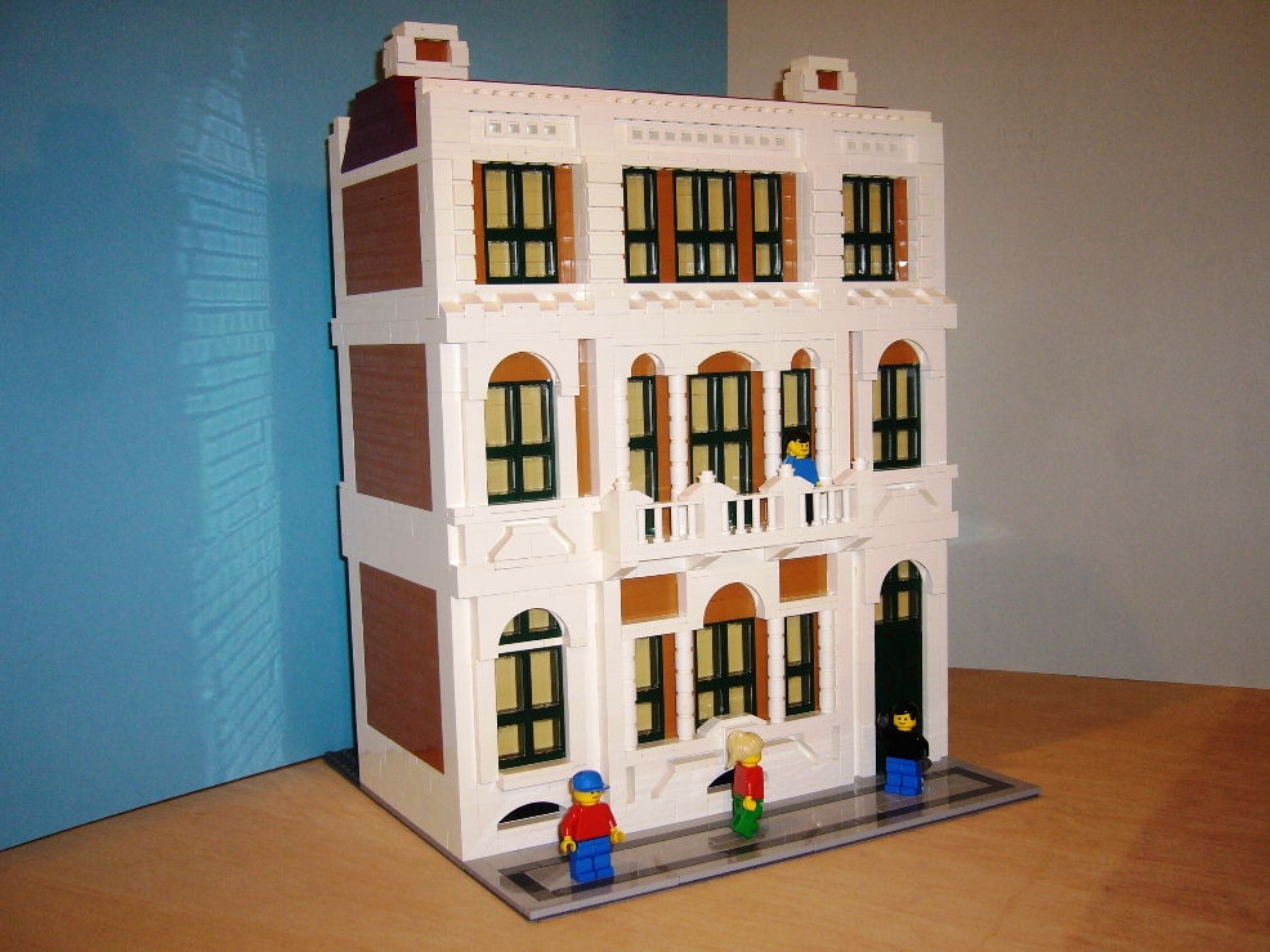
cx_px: 635
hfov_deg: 46.8
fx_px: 1467
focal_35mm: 40
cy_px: 476
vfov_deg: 35.9
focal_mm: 6.6
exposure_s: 1/30
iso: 100
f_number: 3
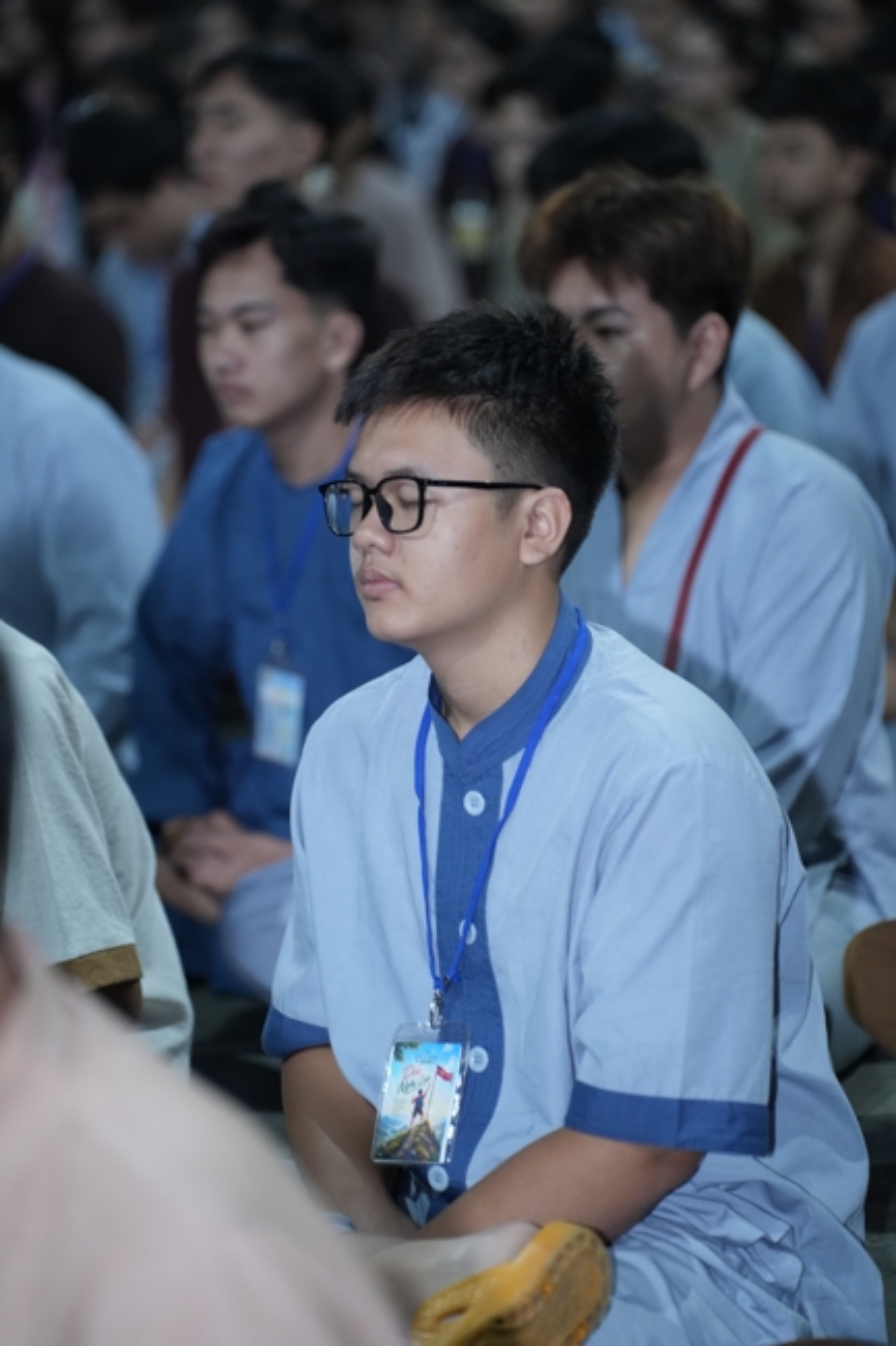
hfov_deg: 10.2
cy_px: 673
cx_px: 448
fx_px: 5042
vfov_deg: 15.2
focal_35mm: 135
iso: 4000
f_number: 2.8
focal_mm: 135
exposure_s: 1/125
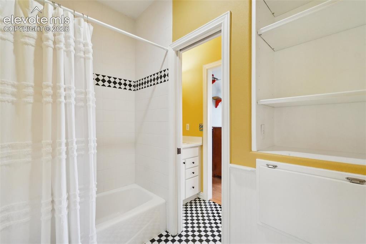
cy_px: 122
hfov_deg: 100.4
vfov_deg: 77.3
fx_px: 152
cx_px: 183
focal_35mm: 15
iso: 800
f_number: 8
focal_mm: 10
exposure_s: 1/15
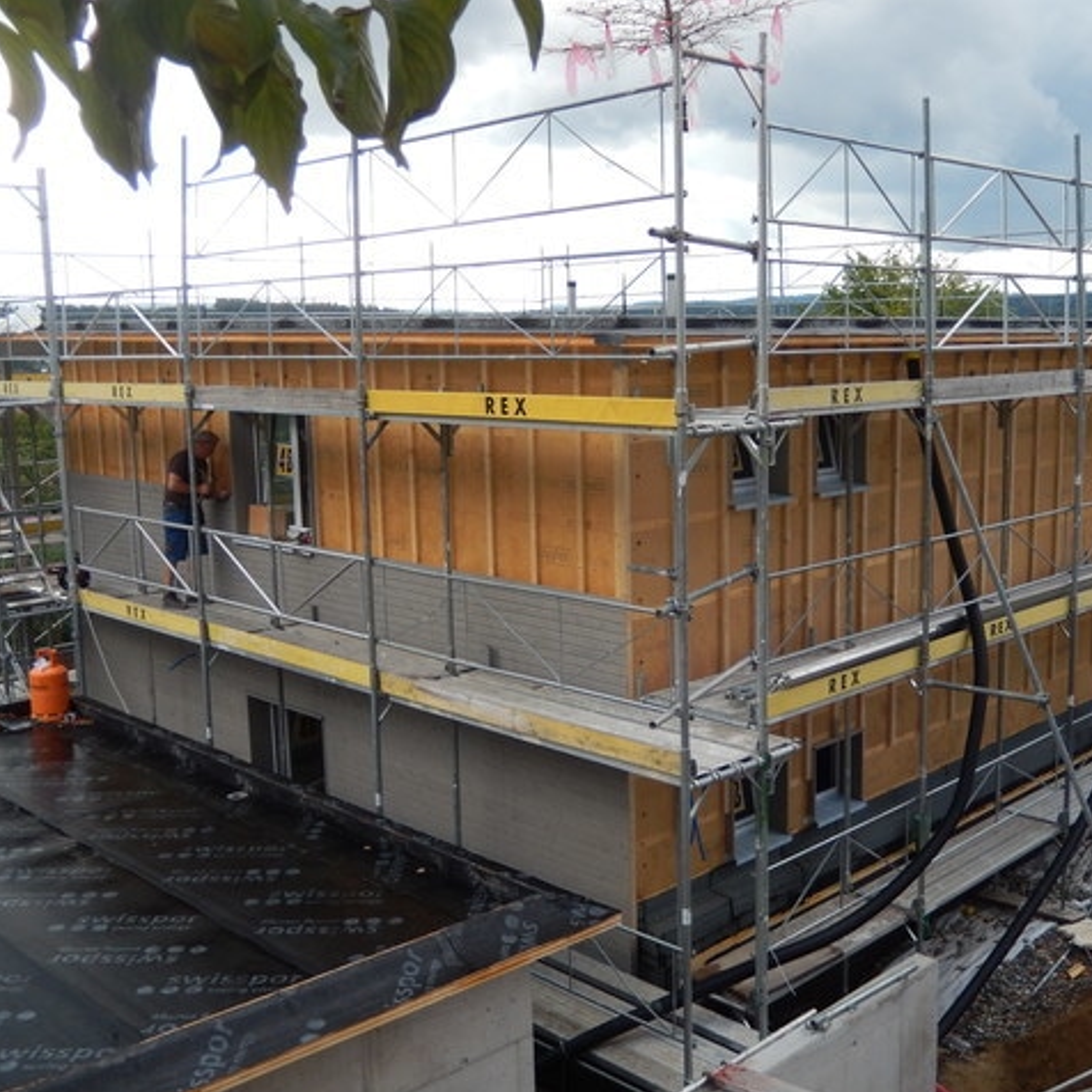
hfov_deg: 43.7
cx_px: 652
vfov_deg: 43.9
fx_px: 1356
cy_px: 548
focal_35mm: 38
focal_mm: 5.7
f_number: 3.8
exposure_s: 1/250
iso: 125
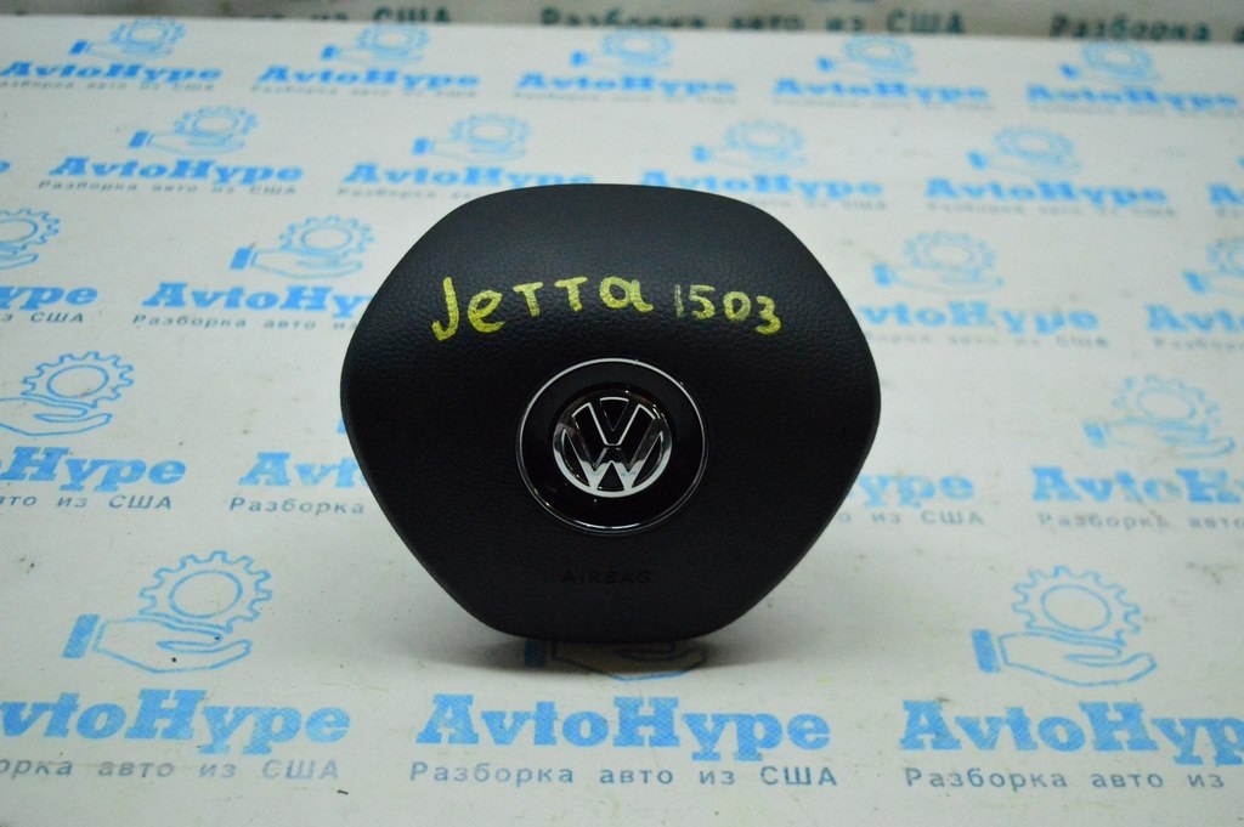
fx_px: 1502
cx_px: 622
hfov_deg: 45.0
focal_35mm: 44
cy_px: 414
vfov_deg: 30.8
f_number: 4.2
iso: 6400
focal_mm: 29
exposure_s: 1/1000
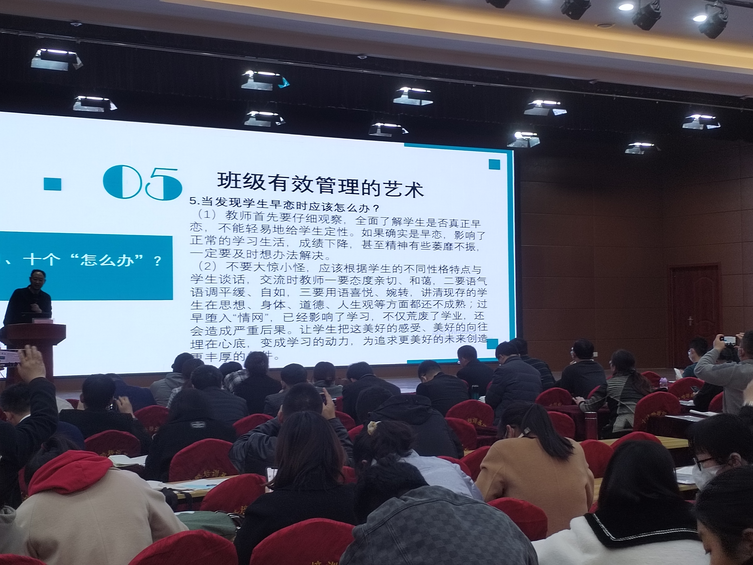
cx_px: 376
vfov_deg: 26.1
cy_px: 282
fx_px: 1218
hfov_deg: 34.3
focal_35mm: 56
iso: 237
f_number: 1.8
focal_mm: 4.75
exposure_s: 1/50
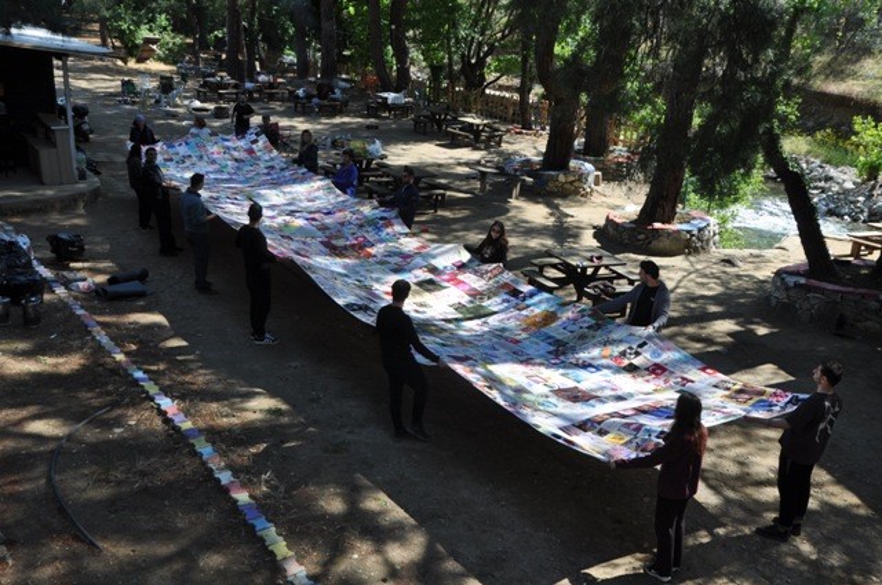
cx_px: 441
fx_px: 918
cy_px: 292
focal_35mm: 38
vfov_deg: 35.4
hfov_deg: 51.3
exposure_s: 1/80
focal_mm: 25
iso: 200
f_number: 9
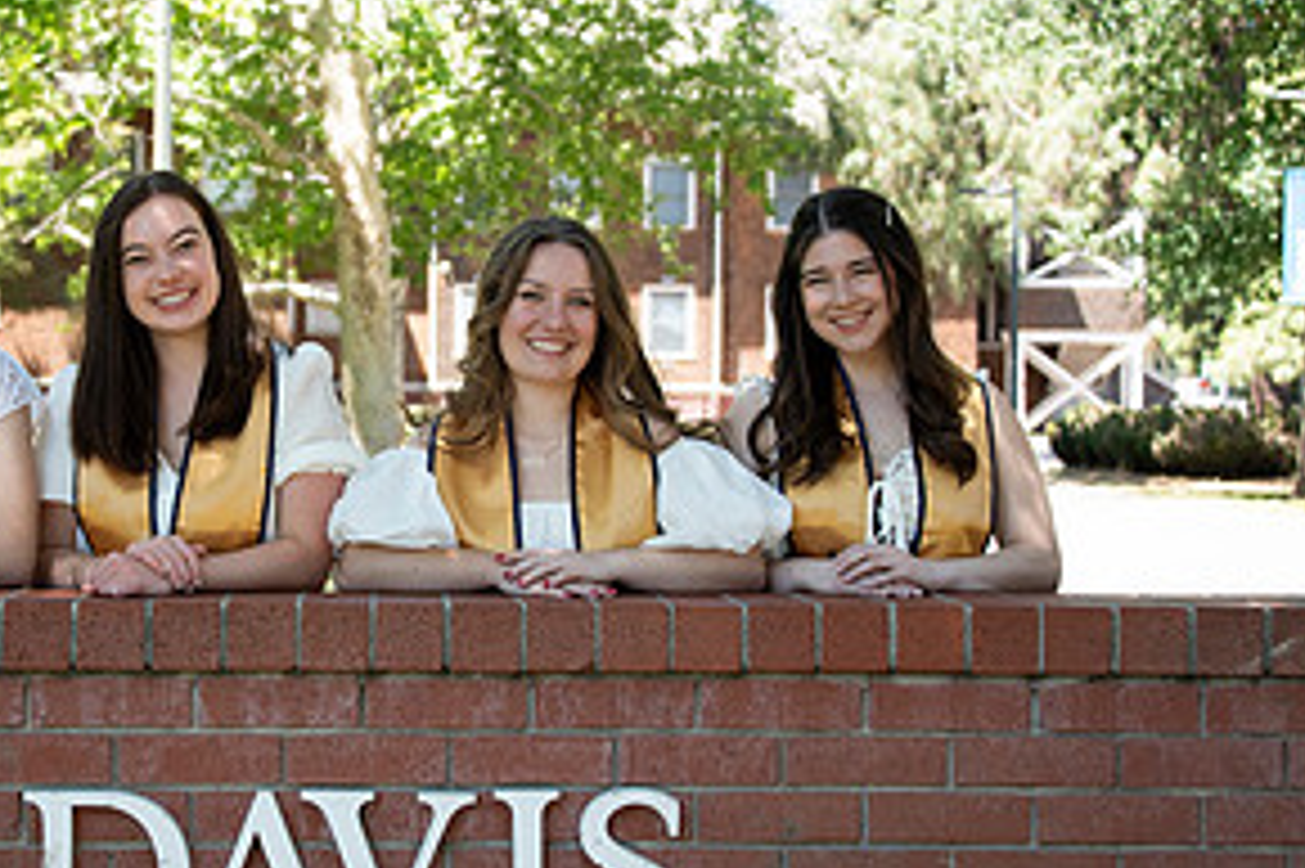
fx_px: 2898
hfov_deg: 25.2
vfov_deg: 17.0
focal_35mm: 80
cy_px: 430
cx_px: 414
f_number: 4
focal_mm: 40
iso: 640
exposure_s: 1/640
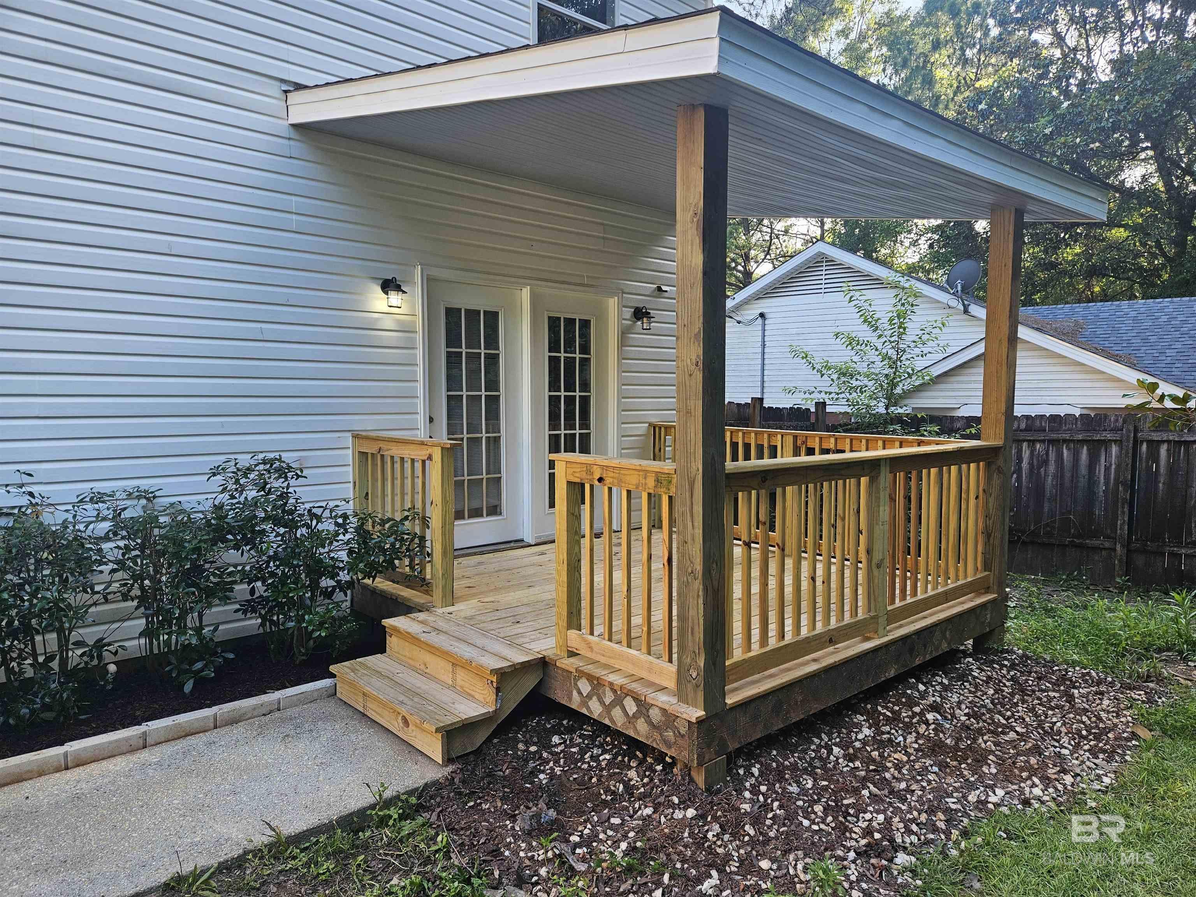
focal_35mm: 23
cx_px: 598
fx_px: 795
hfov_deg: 73.9
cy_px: 448
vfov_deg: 58.9
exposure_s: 1/180
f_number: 1.8
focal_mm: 5.4
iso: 64
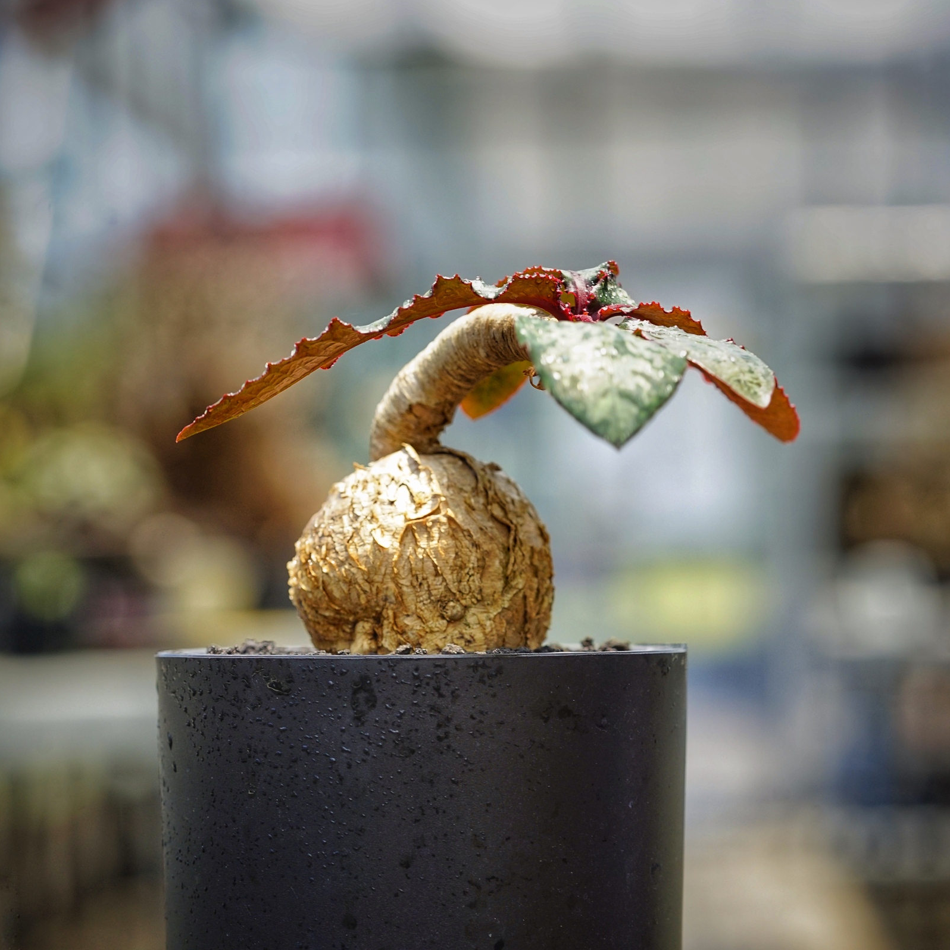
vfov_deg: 15.2
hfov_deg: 15.2
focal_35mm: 115
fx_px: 3571
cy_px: 536
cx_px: 475
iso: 320
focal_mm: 90
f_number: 6.3
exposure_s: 1/160
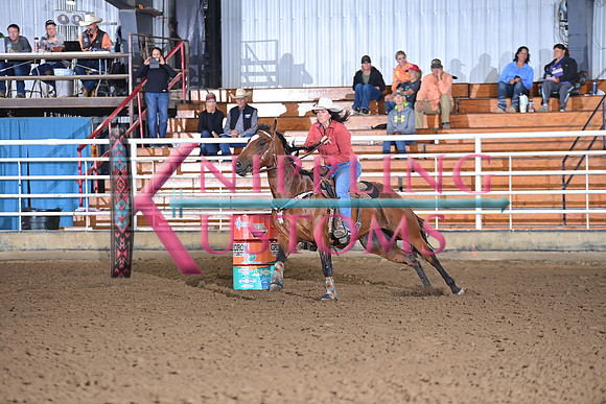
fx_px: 2694
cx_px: 303
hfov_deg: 12.8
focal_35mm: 160
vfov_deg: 8.6
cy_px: 202
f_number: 3.2
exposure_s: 1/250
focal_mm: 160
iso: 1250
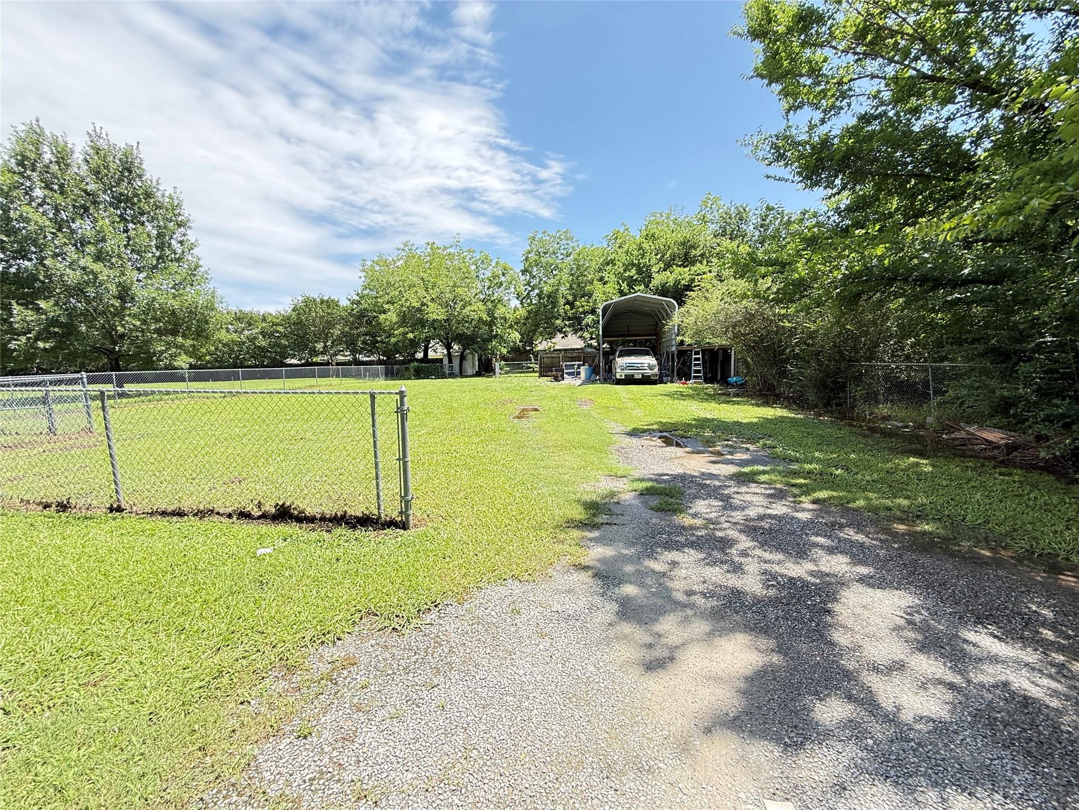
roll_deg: +1.2
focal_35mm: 14
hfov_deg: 102.1
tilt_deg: -5.5
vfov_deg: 85.7
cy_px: 405
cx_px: 540
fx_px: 436
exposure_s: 1/286
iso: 64
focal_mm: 2.22
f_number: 2.2
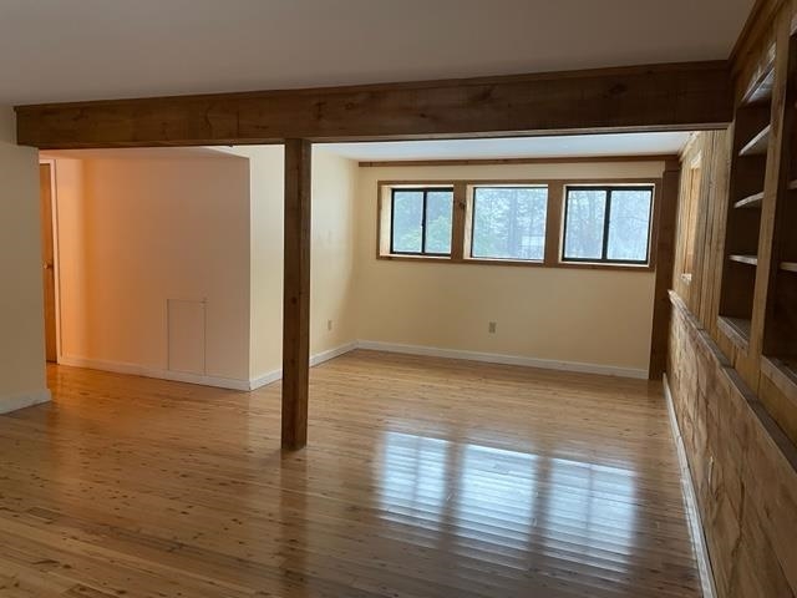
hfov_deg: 67.3
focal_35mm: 26
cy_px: 299
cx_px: 398
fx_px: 599
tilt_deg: -7.0
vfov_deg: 53.1
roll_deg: -1.5
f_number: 1.6
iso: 400
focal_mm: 4.2
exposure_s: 1/60
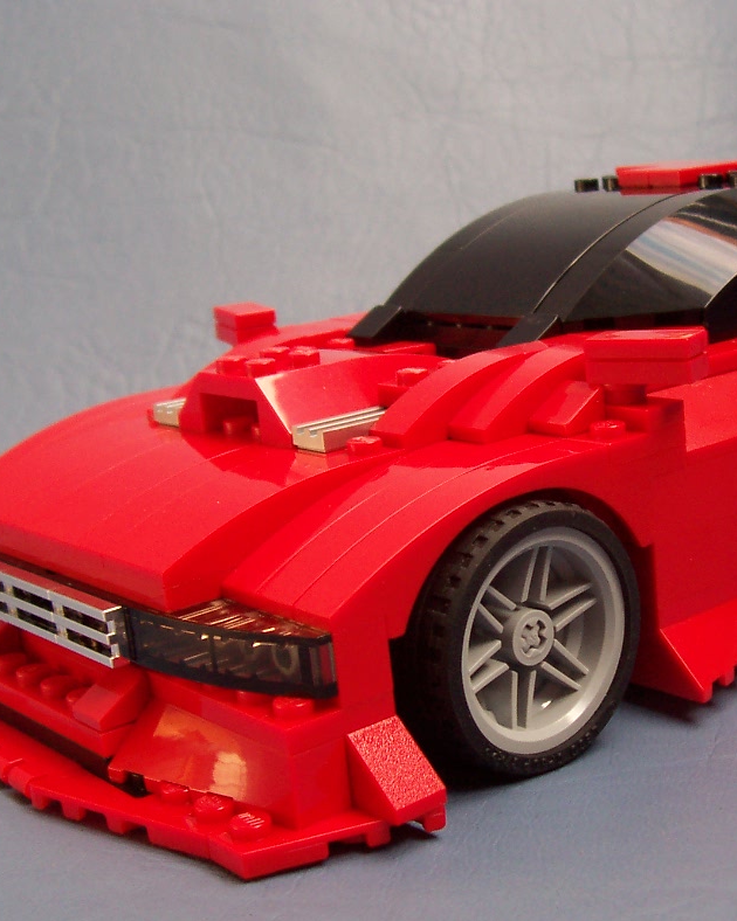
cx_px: 537
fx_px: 1500
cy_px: 517
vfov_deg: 34.1
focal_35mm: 55
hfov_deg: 27.3
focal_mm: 5.6
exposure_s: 1/125
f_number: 2.8
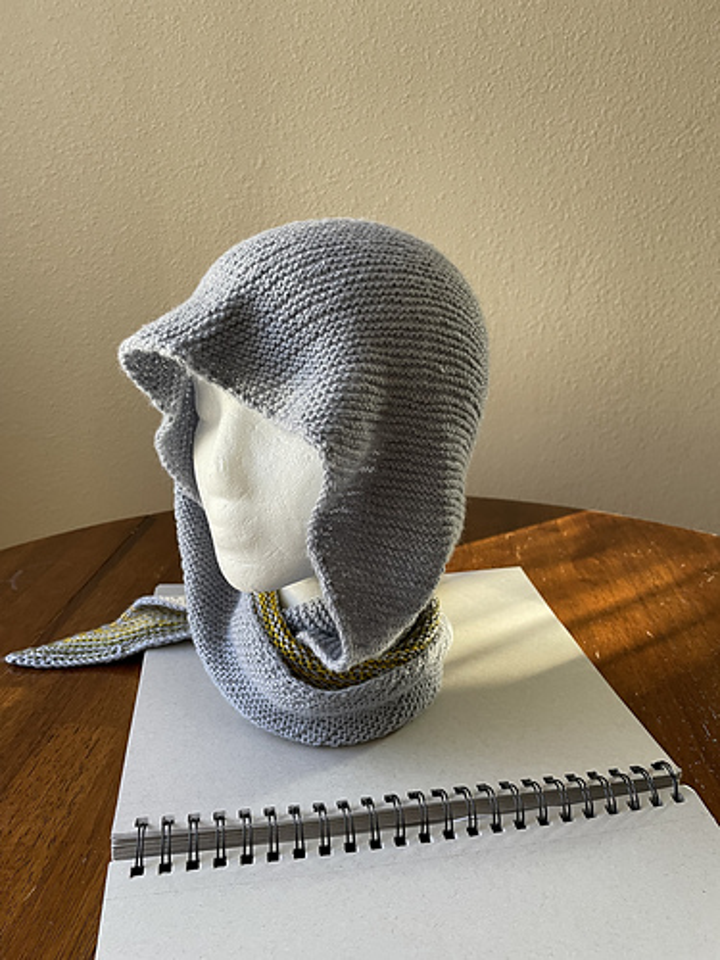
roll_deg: -1.1
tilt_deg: -22.5
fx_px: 721
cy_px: 480
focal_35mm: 26
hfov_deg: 53.1
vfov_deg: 67.3
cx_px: 360
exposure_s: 1/67
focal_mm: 4.2
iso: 125
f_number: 1.6
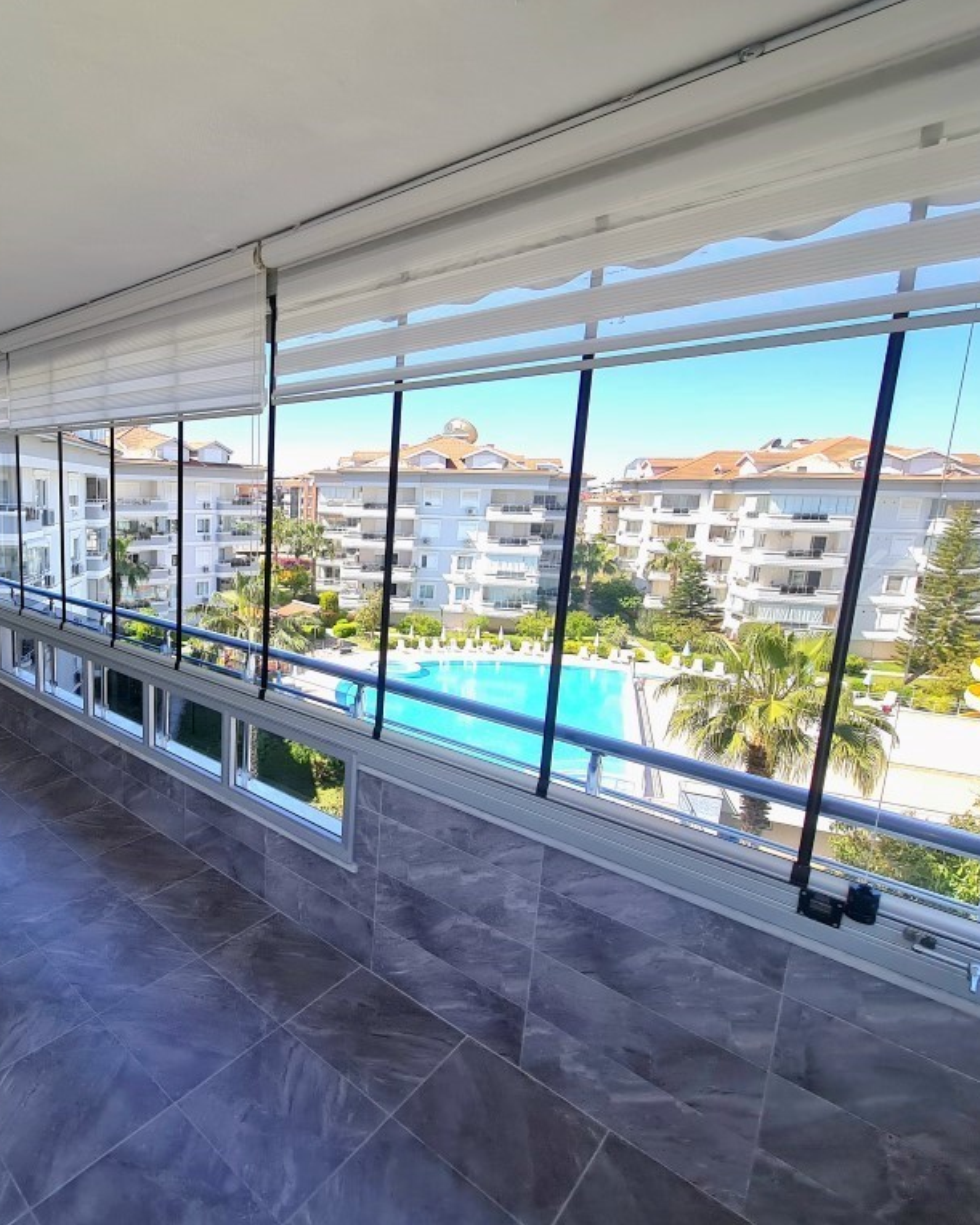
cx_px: 258
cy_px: 611
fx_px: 616
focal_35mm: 17
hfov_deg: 72.2
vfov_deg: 89.6
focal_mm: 2.2
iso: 64
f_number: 2.2
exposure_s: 1/294
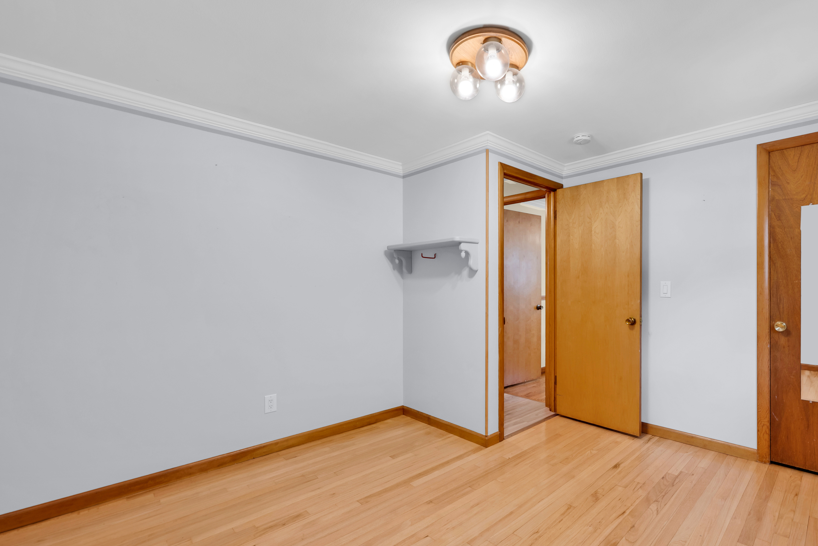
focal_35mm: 16
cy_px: 295
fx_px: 364
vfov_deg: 73.6
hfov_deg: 96.3
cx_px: 459
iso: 200
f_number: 8
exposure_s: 1/50
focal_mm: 14
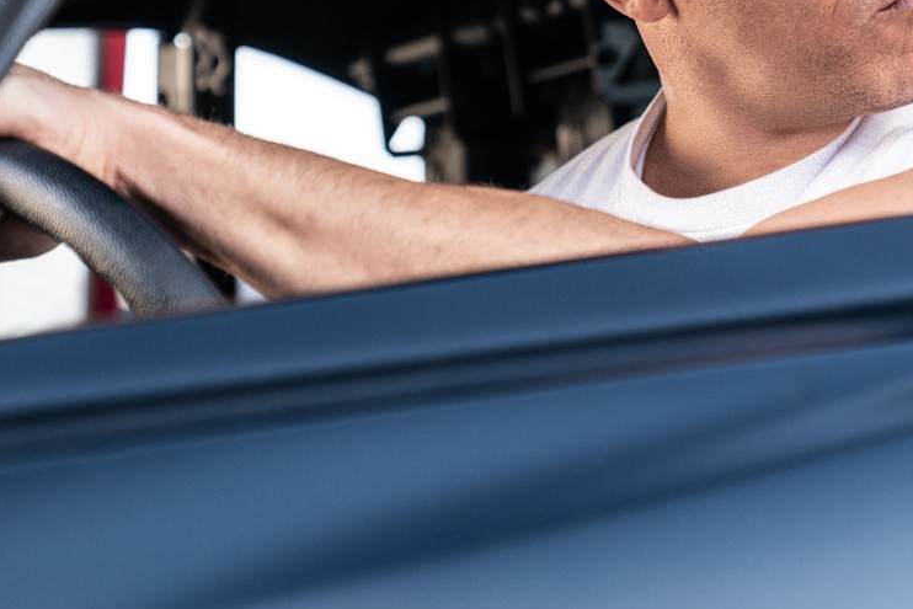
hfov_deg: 13.6
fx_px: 3830
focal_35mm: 151
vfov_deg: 9.1
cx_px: 628
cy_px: 42
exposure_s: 1/500
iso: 500
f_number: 3.5
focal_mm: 70
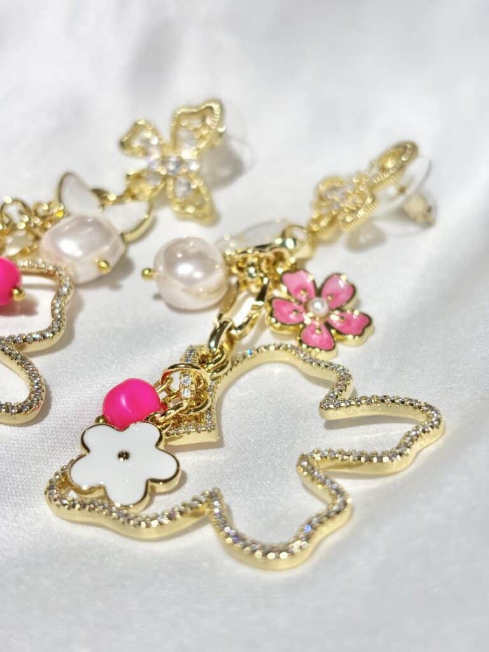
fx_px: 979
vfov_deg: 36.8
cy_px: 326
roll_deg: +5.2
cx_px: 244
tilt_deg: -32.5
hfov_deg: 28.0
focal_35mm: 52
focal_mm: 5.96
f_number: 1.6
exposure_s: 1/385
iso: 32
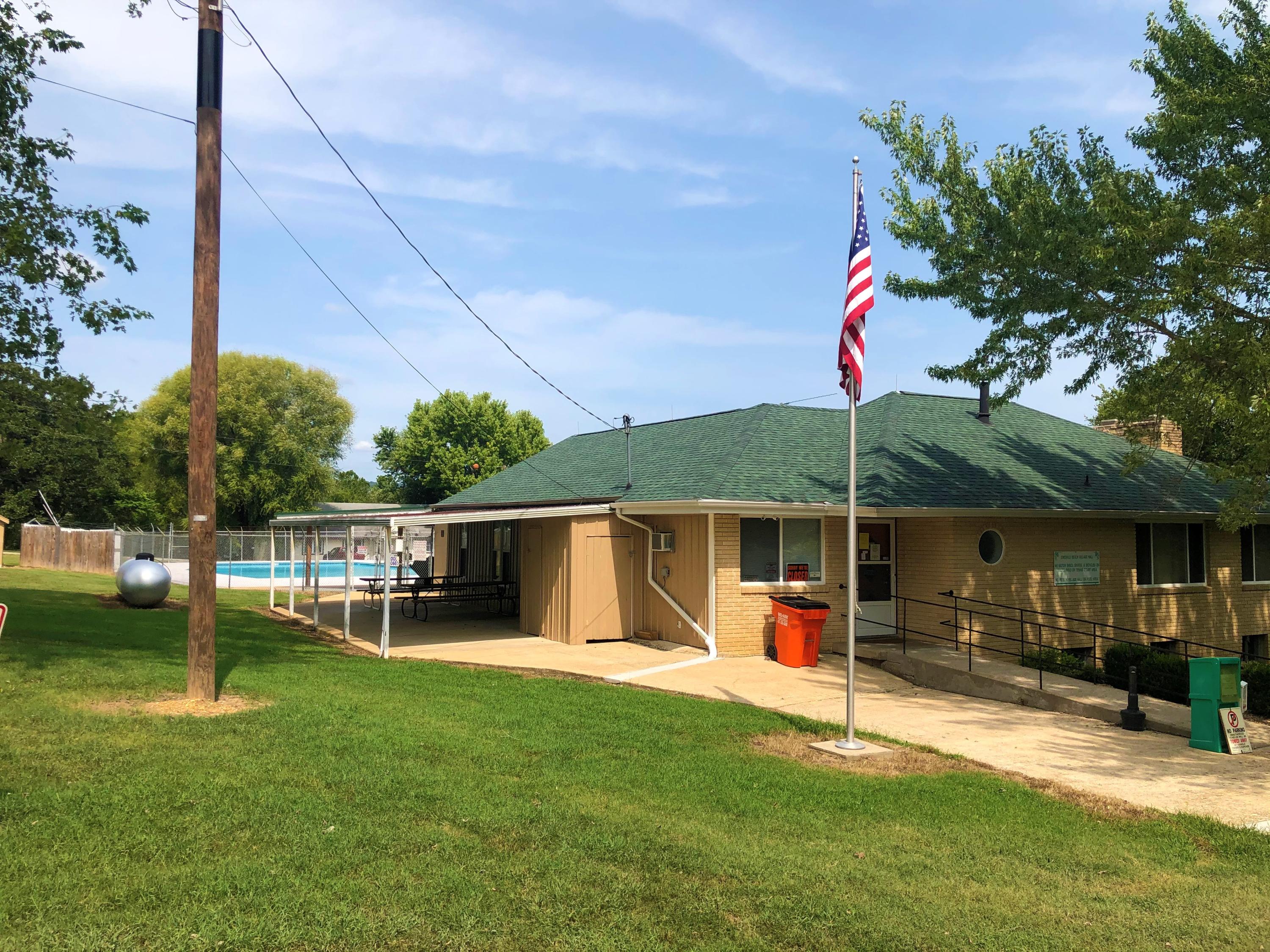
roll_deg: -0.7
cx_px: 635
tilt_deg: +2.0
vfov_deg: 49.7
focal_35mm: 28
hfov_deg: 63.4
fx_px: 1027
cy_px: 476
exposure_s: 1/2183
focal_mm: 3.99
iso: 20
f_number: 1.8
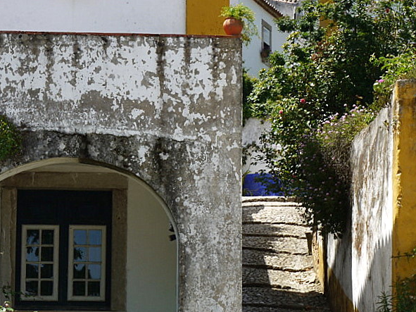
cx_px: 267
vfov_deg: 10.3
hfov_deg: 13.8
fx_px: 1718
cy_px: 73
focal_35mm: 143
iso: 100
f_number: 7.1
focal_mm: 33
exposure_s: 1/125
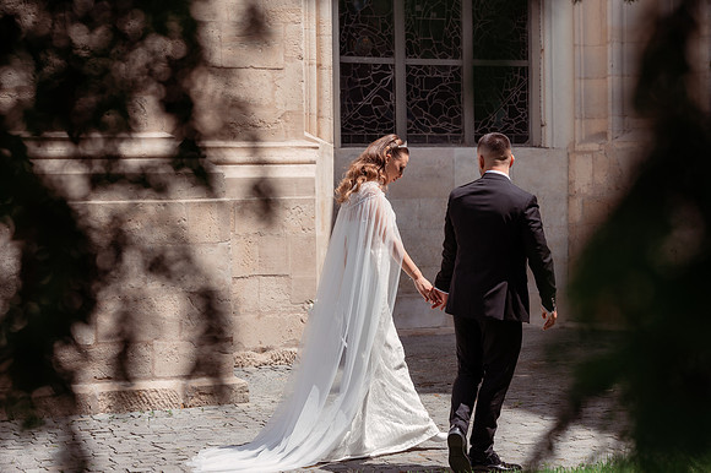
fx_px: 1678
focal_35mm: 85
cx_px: 356
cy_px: 236
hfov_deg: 23.9
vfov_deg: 16.1
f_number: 6.3
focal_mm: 85
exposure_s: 1/640
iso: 200
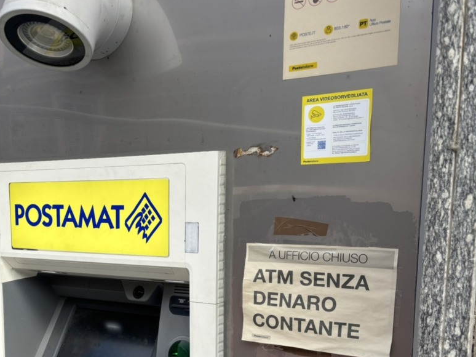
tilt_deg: -7.5
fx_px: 591
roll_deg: +0.2
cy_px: 279
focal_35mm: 43
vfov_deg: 32.8
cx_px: 129
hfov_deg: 42.7
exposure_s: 1/837
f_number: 1.6
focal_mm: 5.96
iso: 50
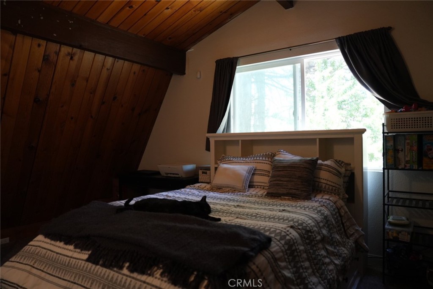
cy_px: 144
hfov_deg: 73.7
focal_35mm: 24
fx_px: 289
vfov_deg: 53.2
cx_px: 216
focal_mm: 24
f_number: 2.8
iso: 1600
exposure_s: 1/160
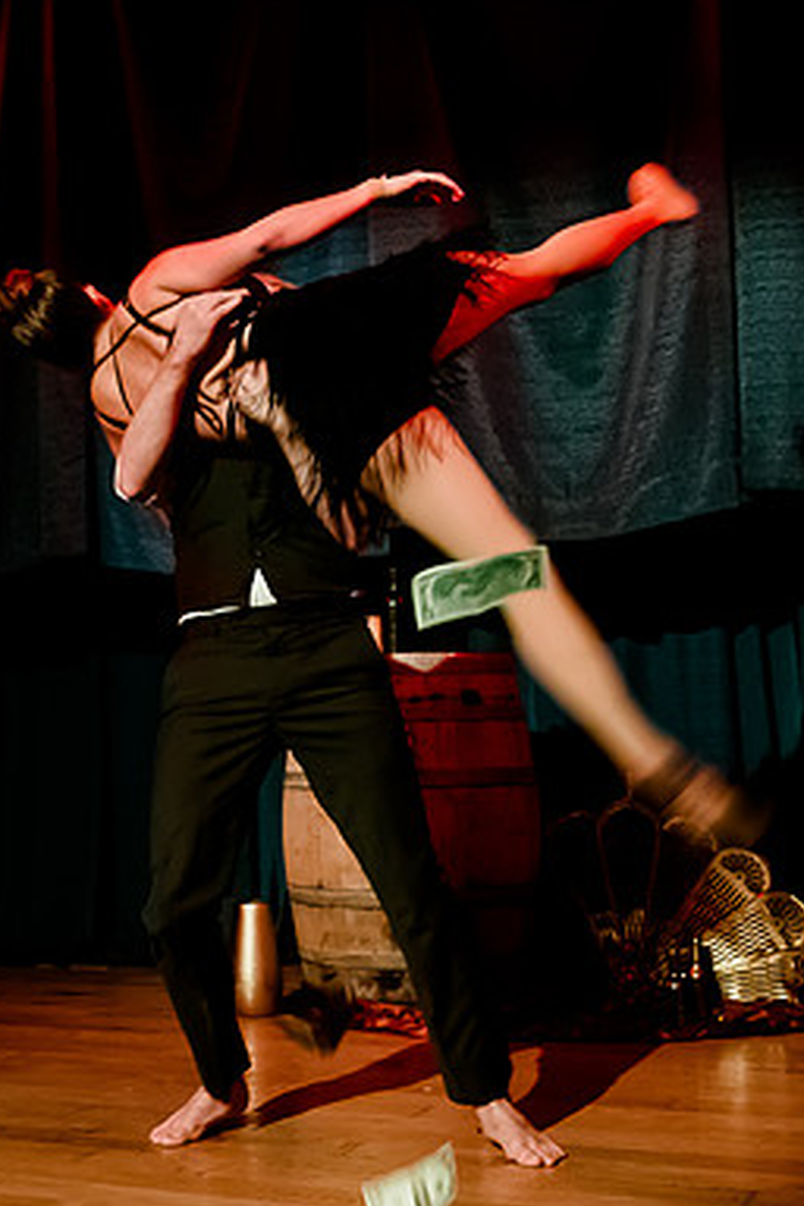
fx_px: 2010
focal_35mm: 60
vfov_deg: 33.4
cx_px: 37
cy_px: 533
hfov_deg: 21.9
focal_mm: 27
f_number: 2.8
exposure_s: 1/100
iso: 5000
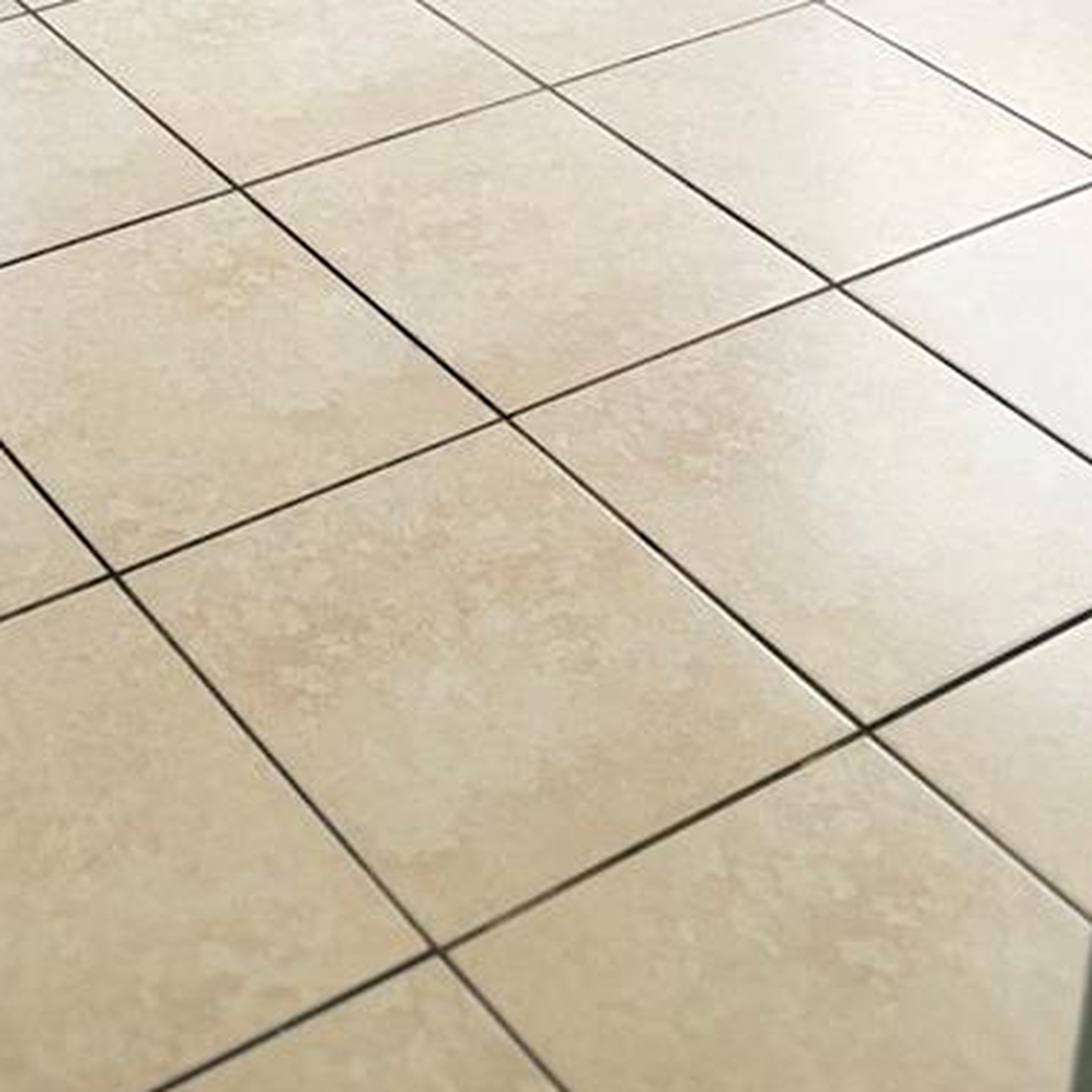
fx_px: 2605
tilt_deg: -14.5
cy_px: -630
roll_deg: -0.2
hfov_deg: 22.7
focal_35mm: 73
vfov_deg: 19.9
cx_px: -20
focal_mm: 5.96
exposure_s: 1/60
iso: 200
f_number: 1.6
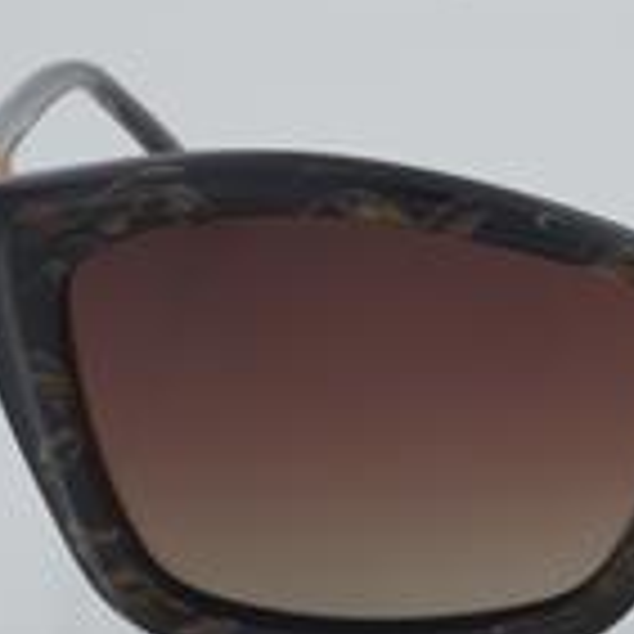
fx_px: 4107
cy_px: 324
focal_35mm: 198
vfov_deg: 8.8
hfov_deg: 8.7
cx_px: 796
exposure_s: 1/3
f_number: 32
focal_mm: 55
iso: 100
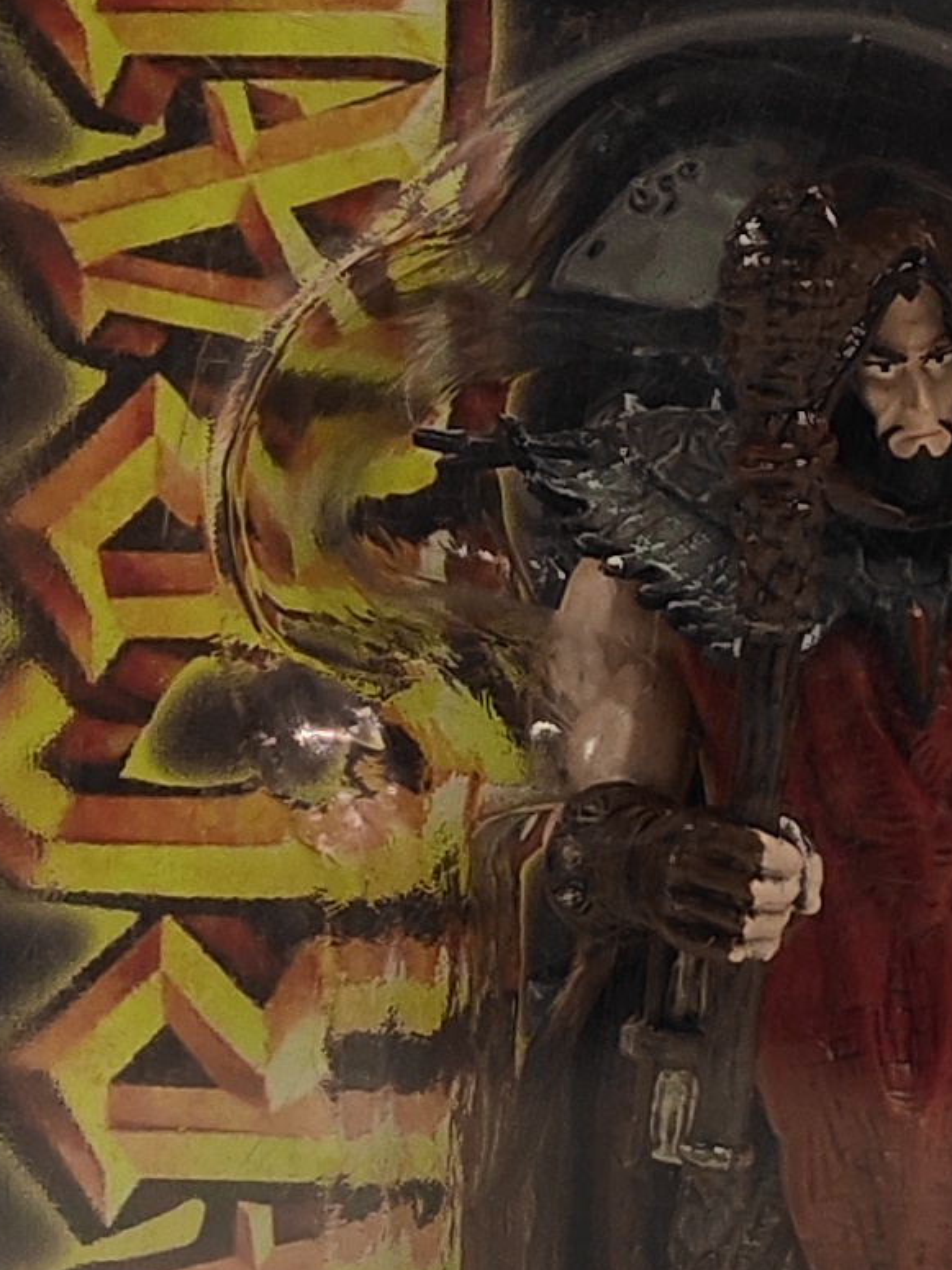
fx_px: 12361
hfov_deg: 4.4
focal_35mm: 337
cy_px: 909
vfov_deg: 5.9
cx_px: 1324
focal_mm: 7.48
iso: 400
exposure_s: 1/19.8
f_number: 2.4
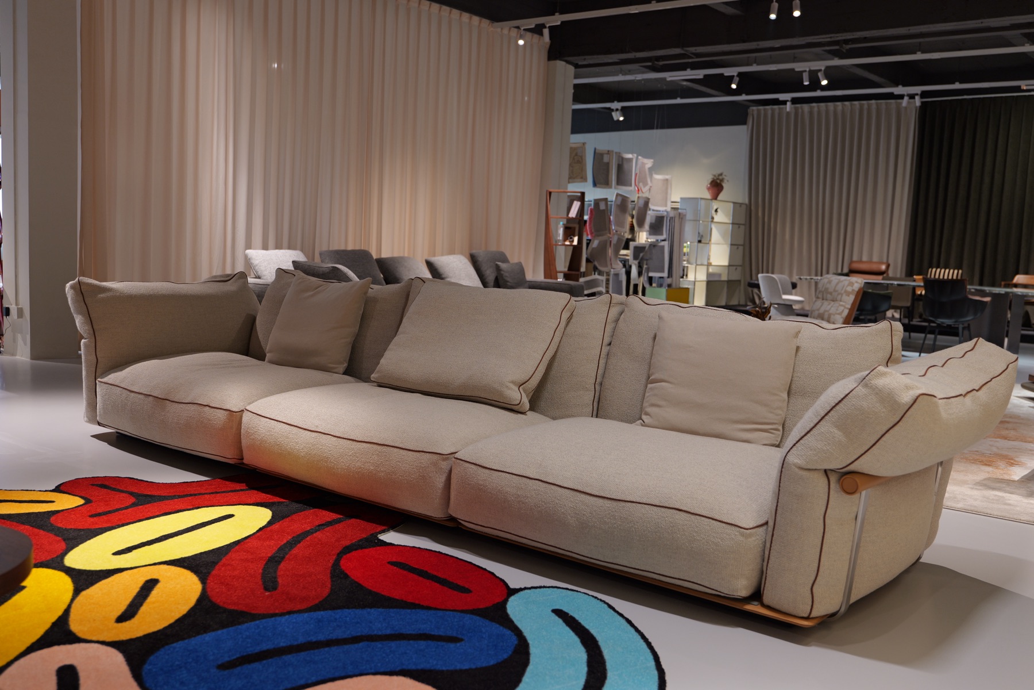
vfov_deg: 38.9
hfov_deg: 55.8
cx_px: 517
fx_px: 976
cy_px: 345
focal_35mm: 34
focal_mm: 34
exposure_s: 1/40
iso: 400
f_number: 3.2
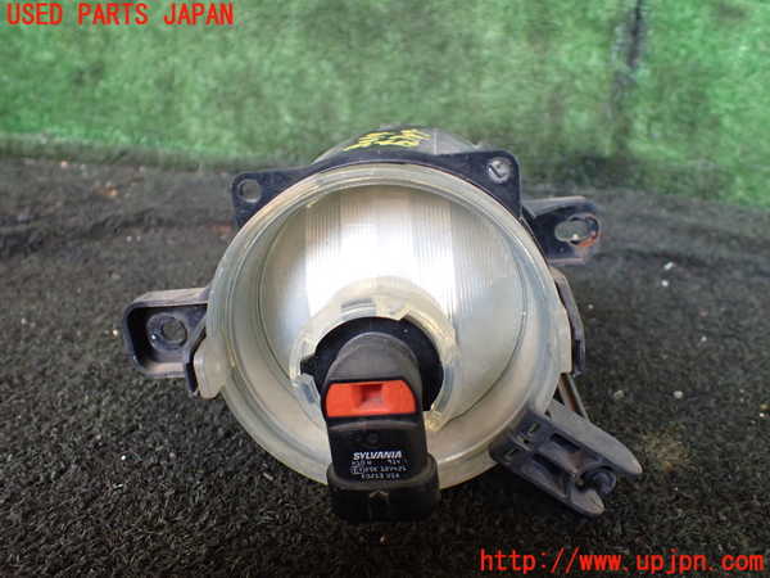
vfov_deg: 46.8
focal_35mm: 30
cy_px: 289
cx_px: 385
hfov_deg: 60.0
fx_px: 667
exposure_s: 1/125
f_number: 2.3
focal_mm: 5.4
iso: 400
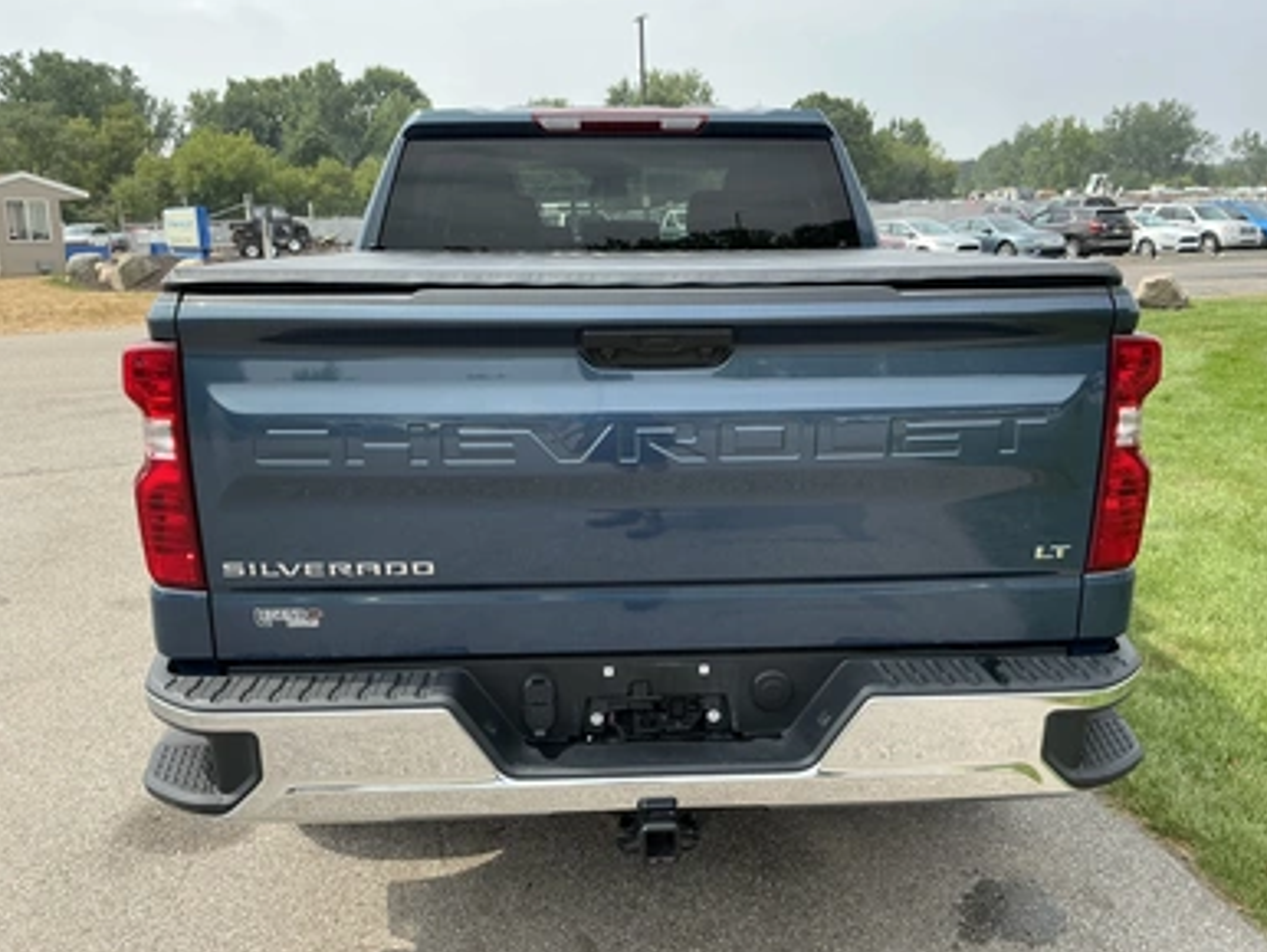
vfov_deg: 48.3
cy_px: 489
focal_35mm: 29
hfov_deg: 61.6
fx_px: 1062
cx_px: 650
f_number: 1.8
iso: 25
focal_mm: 3
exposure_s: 1/759
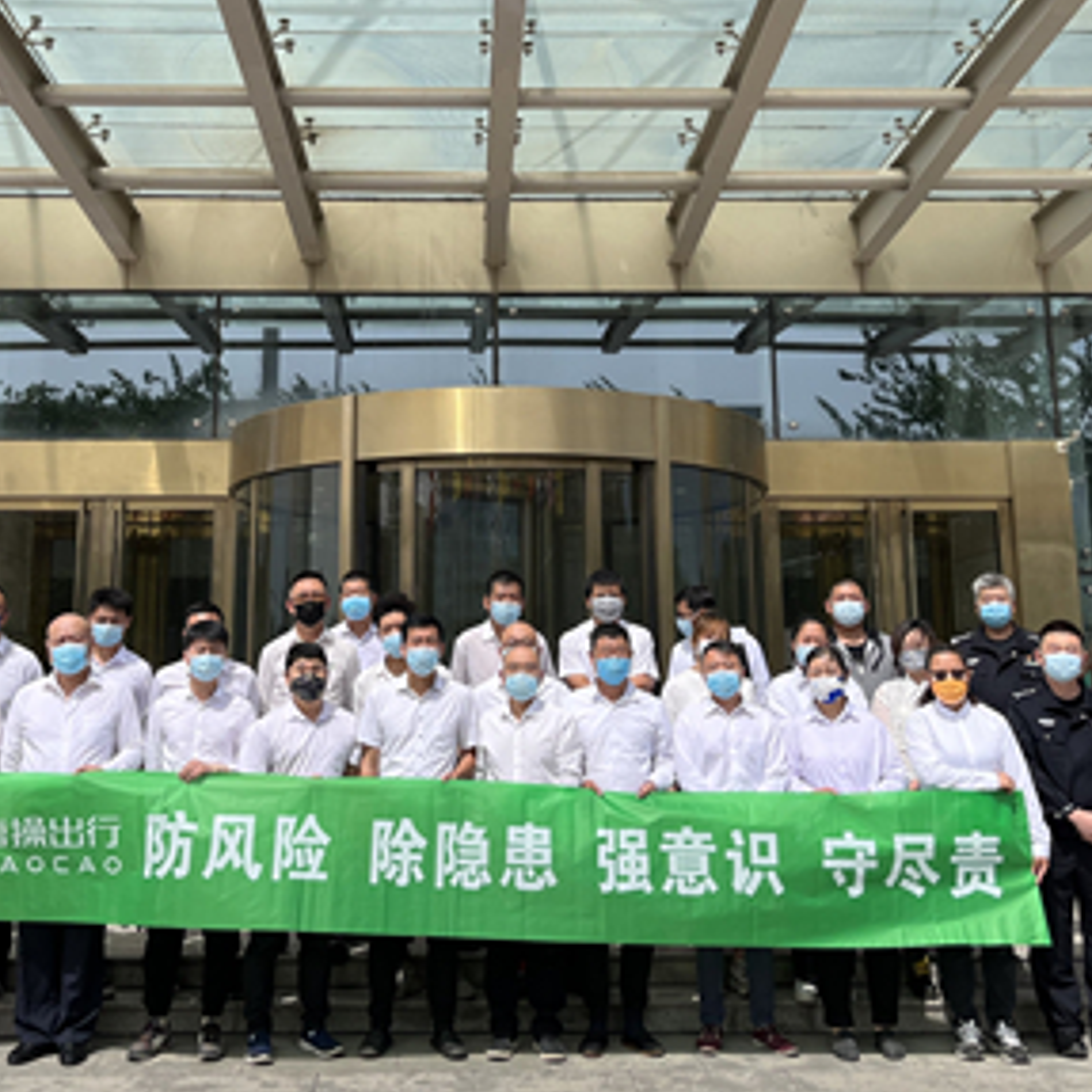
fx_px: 1428
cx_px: 476
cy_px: 398
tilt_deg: +12.0
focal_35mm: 40
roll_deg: +0.9
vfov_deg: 41.5
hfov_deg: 41.8
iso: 50
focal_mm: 5.1
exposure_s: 1/4310
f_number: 1.6
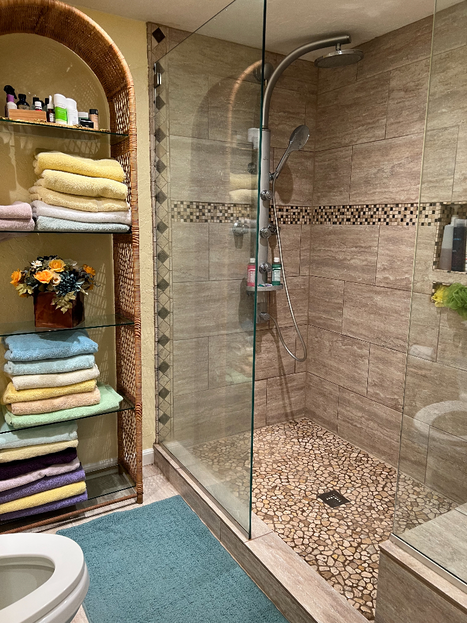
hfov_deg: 53.1
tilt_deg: -10.1
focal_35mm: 26
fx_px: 468
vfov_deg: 67.3
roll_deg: -0.9
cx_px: 234
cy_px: 312
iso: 100
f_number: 1.5
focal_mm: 5.7
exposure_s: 1/60
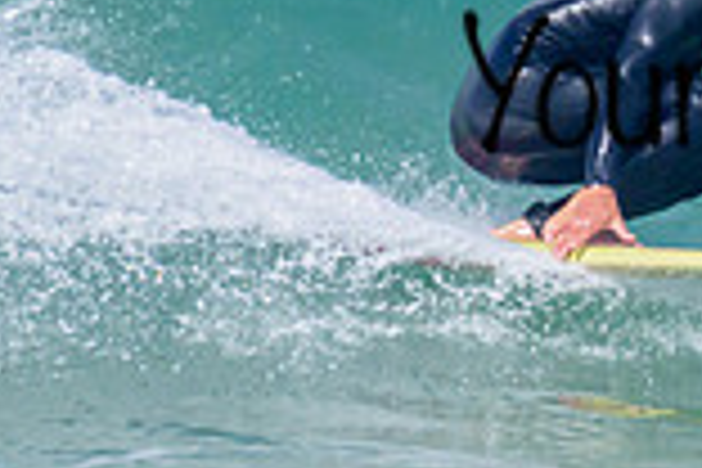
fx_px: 79378
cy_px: -136
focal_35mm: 4071
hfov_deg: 0.5
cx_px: 1047
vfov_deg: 0.3
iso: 800
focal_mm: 800
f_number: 11
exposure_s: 1/2000
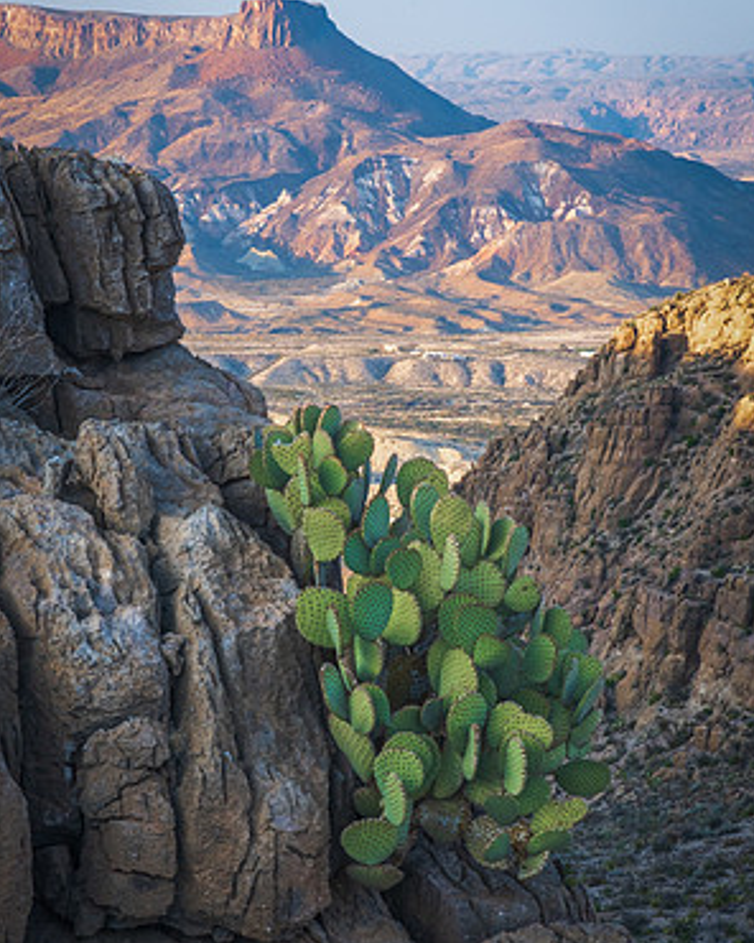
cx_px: 377
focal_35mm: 104
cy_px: 469
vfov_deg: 18.5
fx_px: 2901
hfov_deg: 14.8
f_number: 14
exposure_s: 1/30
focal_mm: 60.8
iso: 640
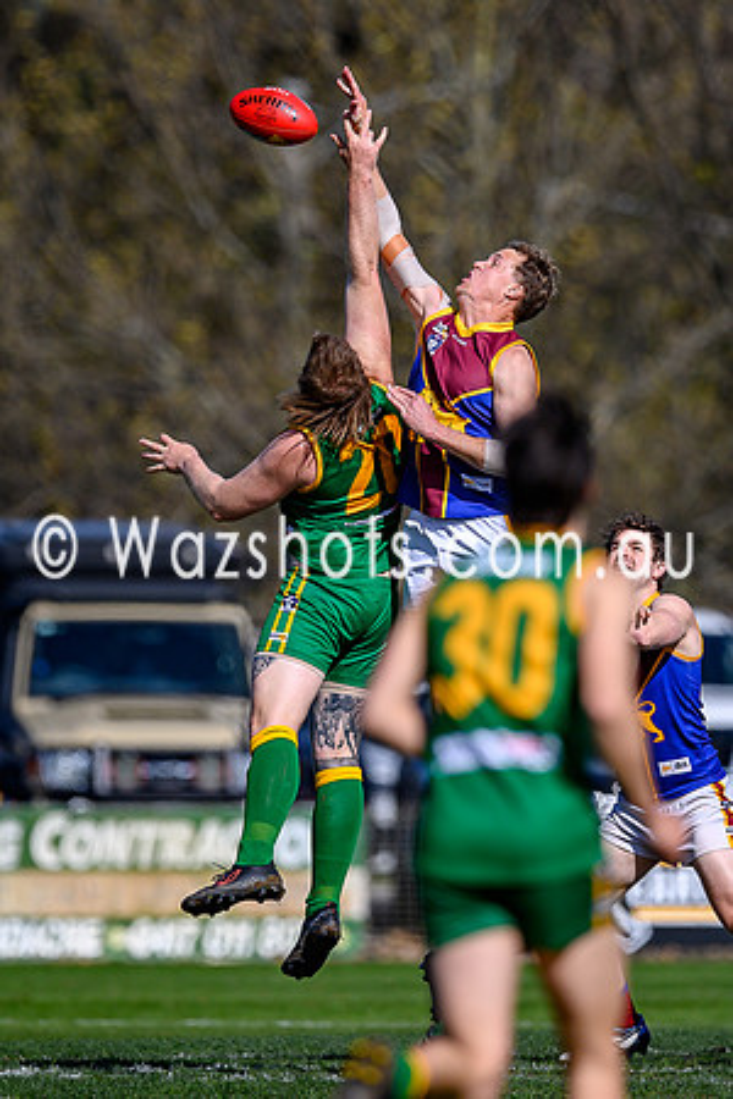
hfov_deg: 1.5
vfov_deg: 2.2
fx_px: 28514
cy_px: 510
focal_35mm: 934
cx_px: 458
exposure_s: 1/2500
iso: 140
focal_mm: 500
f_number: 4
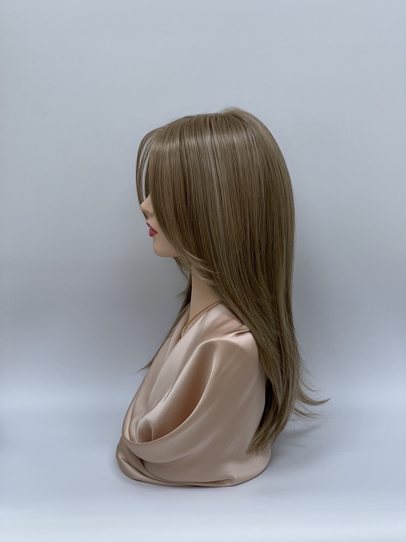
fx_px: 1204
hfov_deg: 19.1
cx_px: 203
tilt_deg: -12.7
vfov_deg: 25.3
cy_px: 271
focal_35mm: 77
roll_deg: +0.1
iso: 160
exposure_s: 1/100
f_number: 2.8
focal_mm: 9
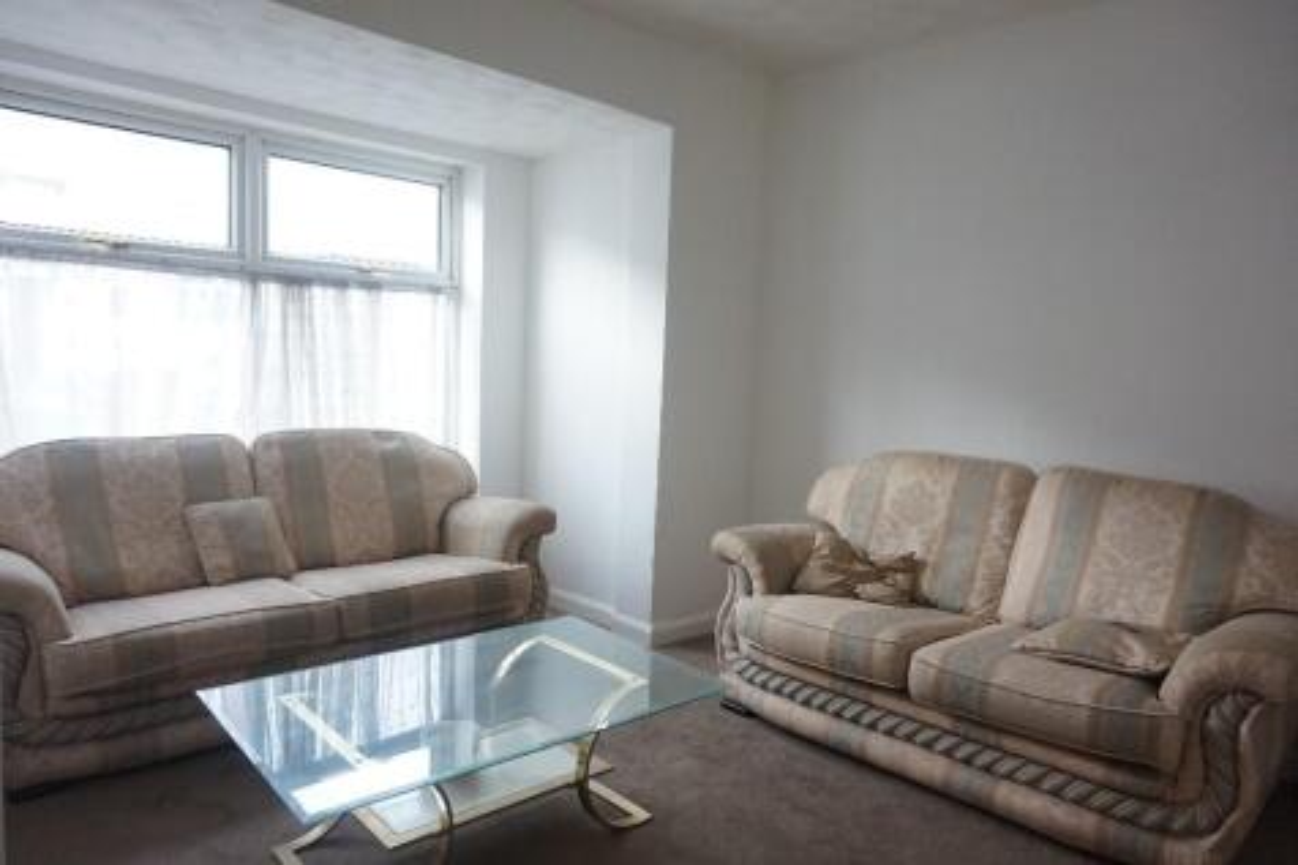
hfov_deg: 73.8
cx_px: 649
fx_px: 865
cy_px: 432
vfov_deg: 53.1
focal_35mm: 24
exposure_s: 1/60
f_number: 4
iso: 1600
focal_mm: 16
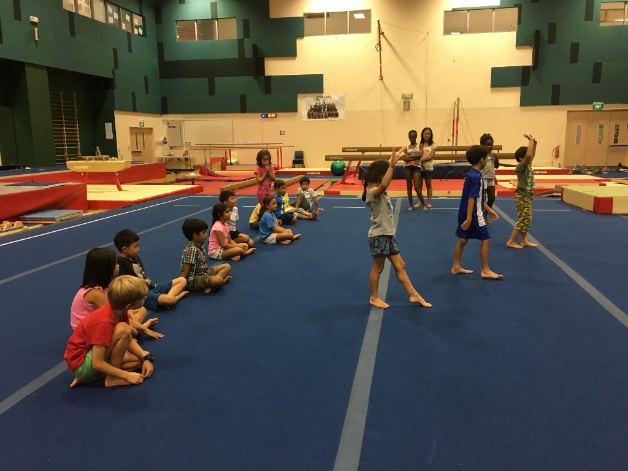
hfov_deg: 61.7
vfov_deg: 48.2
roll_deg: +0.3
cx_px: 314
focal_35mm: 29
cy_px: 236
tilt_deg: -10.9
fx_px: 526
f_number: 2.2
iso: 125
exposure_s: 1/33
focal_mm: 4.15
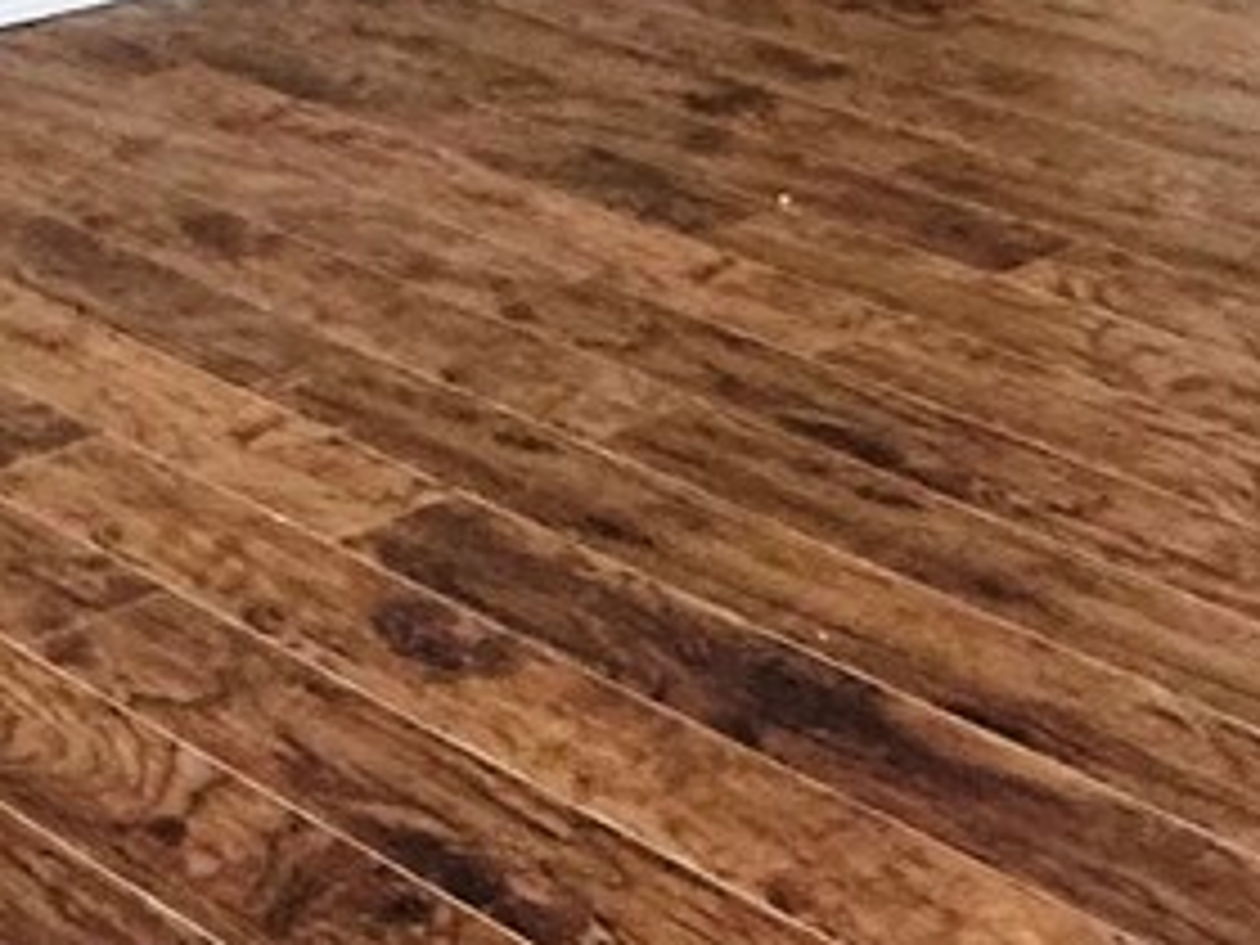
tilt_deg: -6.5
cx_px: 567
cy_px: -567
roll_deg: -1.1
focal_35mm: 96
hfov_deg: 20.4
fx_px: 3494
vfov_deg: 14.2
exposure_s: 1/60
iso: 250
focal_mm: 2.22
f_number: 2.2
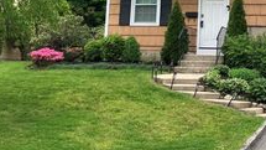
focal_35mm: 71
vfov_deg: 16.0
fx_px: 501
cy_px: -52
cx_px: 205
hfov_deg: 29.2
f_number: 1.8
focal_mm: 3.99
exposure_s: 1/684
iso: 32
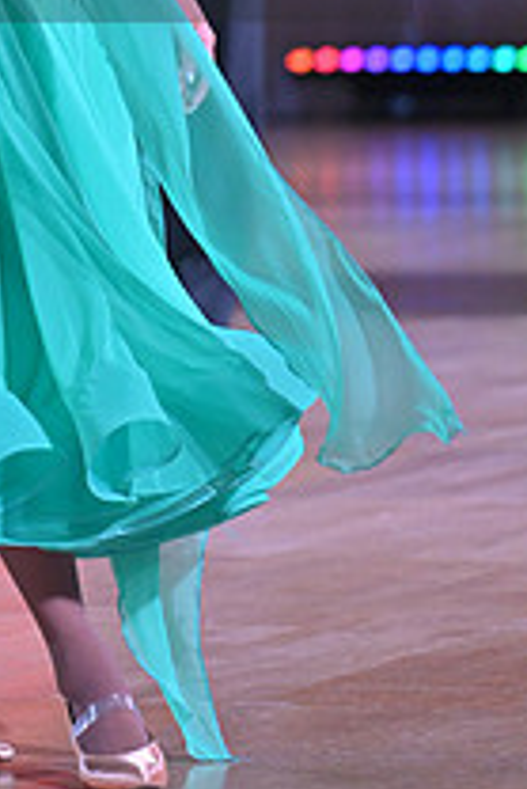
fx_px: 9798
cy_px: -102
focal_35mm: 447
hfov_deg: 3.1
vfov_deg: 4.6
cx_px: -108
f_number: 4
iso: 3200
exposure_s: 1/400
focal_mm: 160
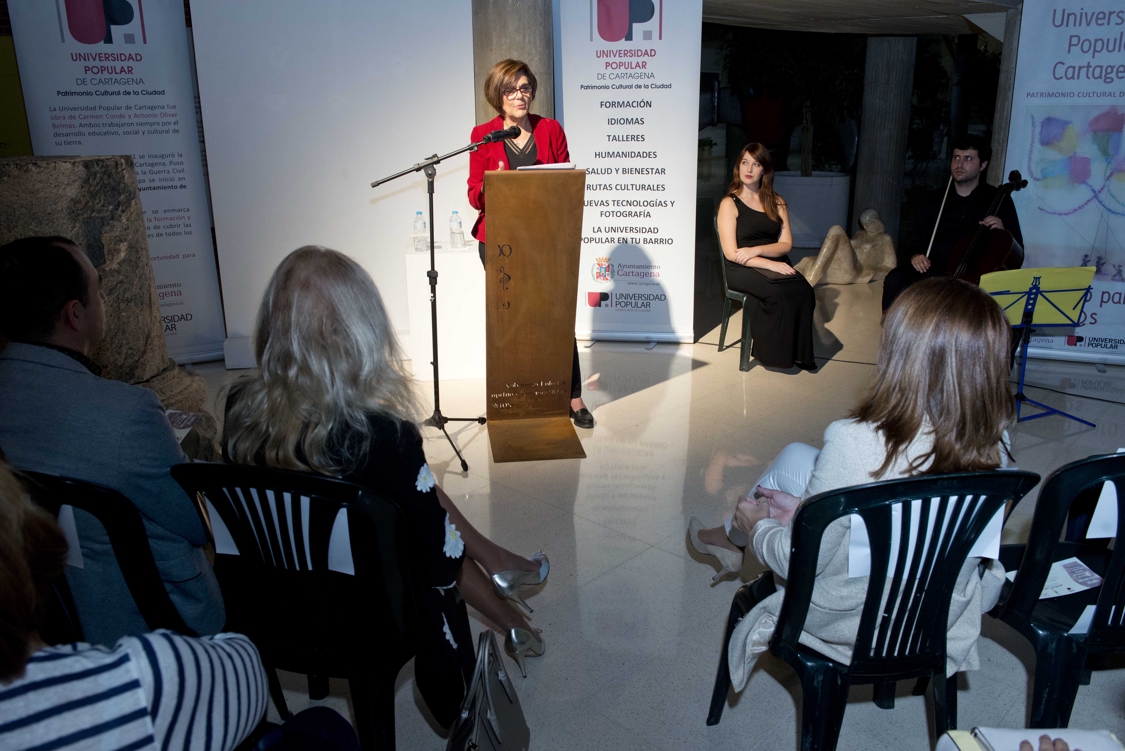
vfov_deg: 45.0
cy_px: 376
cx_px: 562
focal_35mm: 29
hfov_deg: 63.6
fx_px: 906
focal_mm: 29
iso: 1600
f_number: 7.1
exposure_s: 1/125
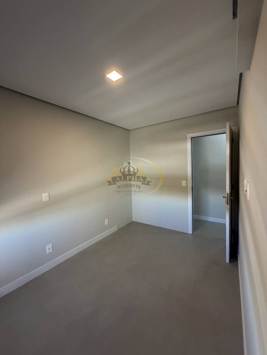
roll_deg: +1.8
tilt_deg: -3.1
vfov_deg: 102.1
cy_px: 178
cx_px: 134
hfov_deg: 85.7
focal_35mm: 14
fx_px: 144
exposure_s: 1/103
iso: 320
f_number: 2.2
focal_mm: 2.22
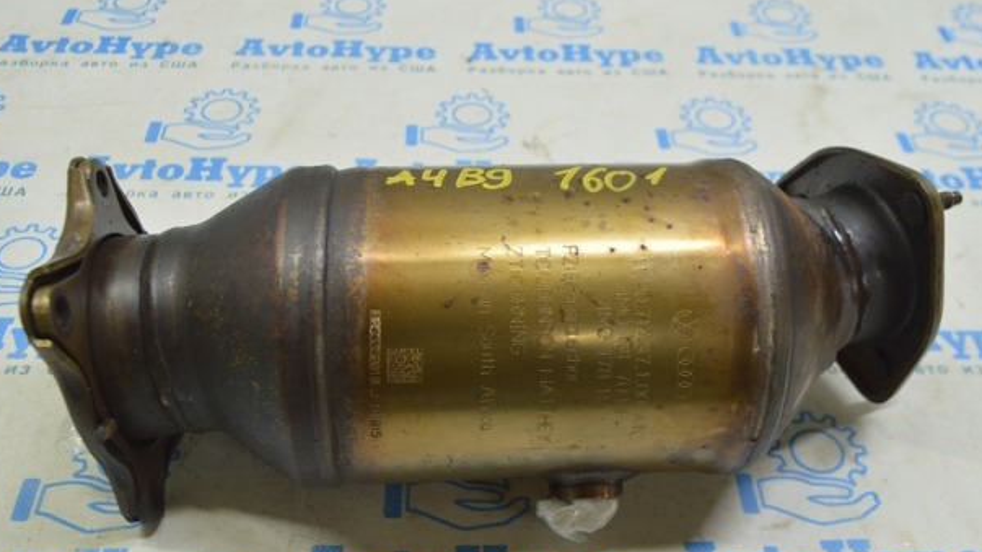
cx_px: 497
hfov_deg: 50.5
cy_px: 291
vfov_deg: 29.7
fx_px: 1041
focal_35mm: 40
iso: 400
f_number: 5.6
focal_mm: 24
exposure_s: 1/20
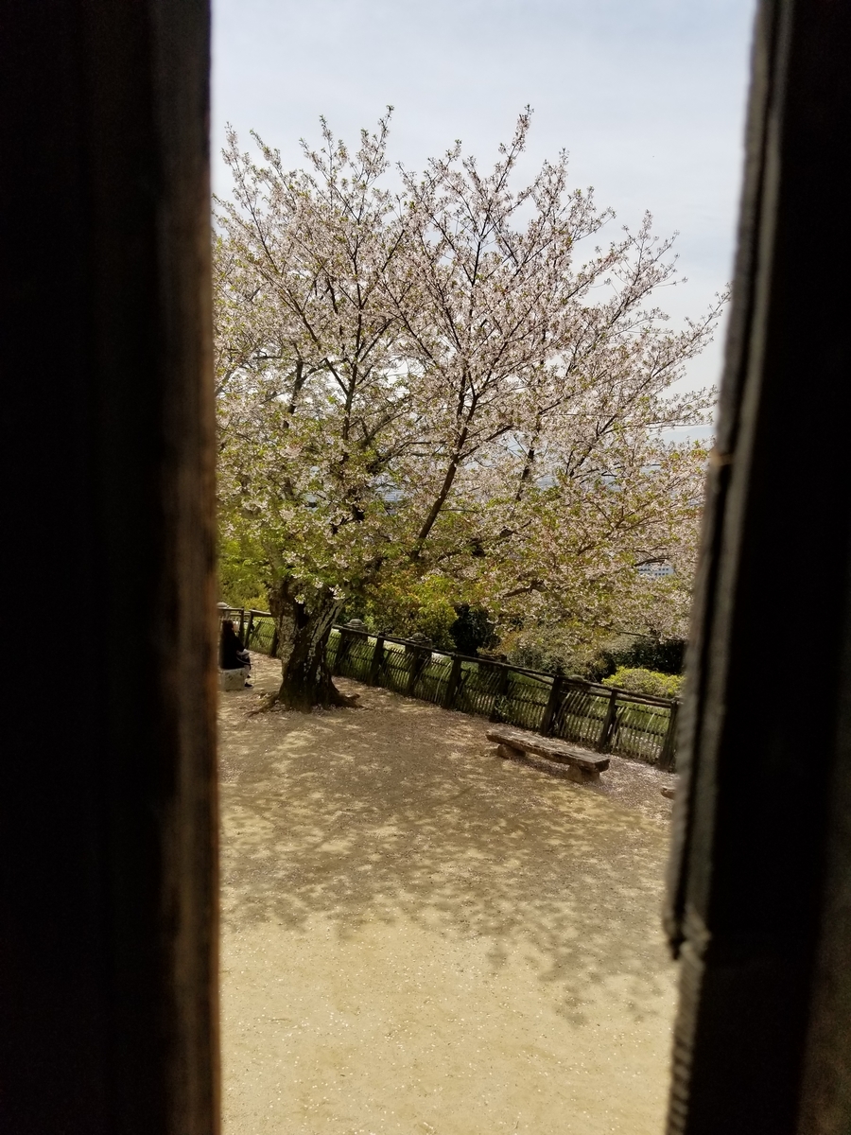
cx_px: 426
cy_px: 568
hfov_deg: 53.1
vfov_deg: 67.3
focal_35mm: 26
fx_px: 852
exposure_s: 1/2776
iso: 50
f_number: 1.7
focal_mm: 4.25
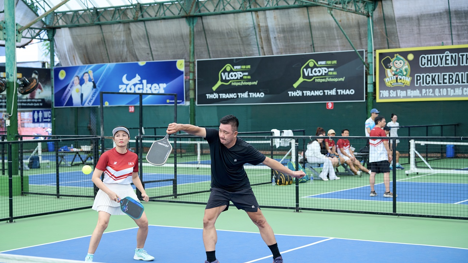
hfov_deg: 31.4
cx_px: 231
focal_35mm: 67
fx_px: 833
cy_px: 152
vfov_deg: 18.0
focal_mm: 63.1
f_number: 4
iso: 500
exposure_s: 1/1000
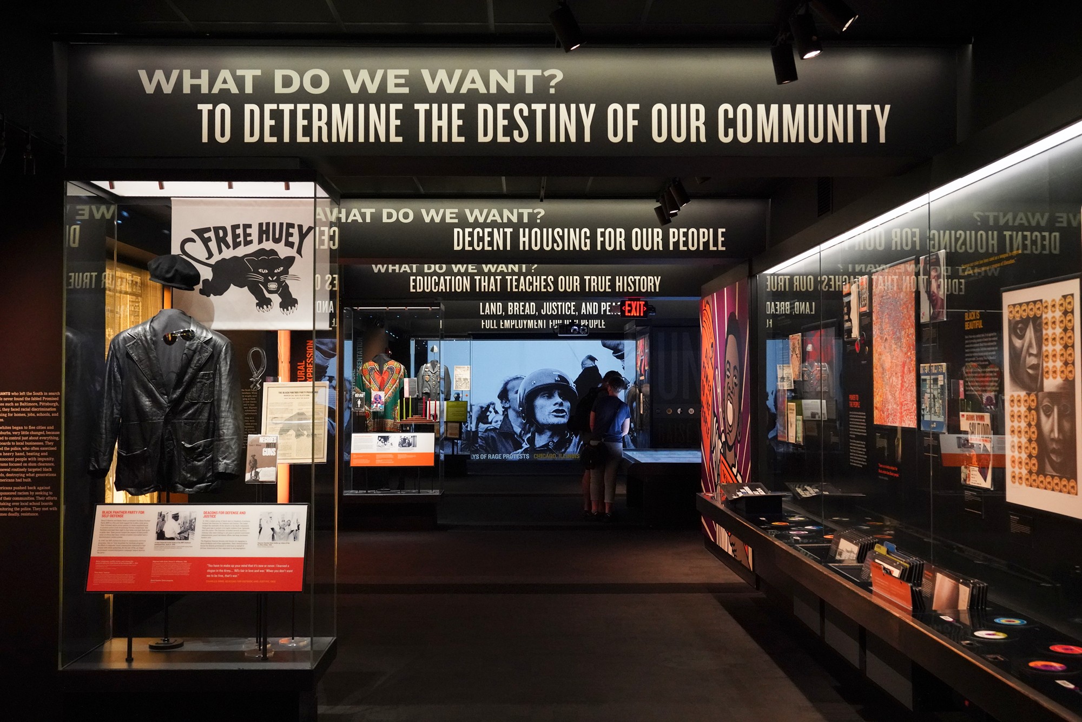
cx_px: 541
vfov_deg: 35.1
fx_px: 1142
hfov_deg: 50.7
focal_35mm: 38
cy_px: 361
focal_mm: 38
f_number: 7.1
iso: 8000
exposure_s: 1/80
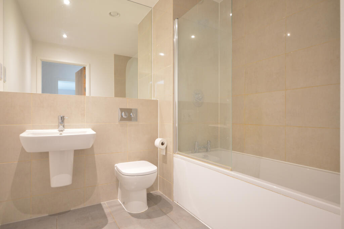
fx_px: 186
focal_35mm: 20
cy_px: 114
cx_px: 172
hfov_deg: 85.5
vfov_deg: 63.1
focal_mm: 13
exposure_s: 1/6
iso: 400
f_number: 5.6
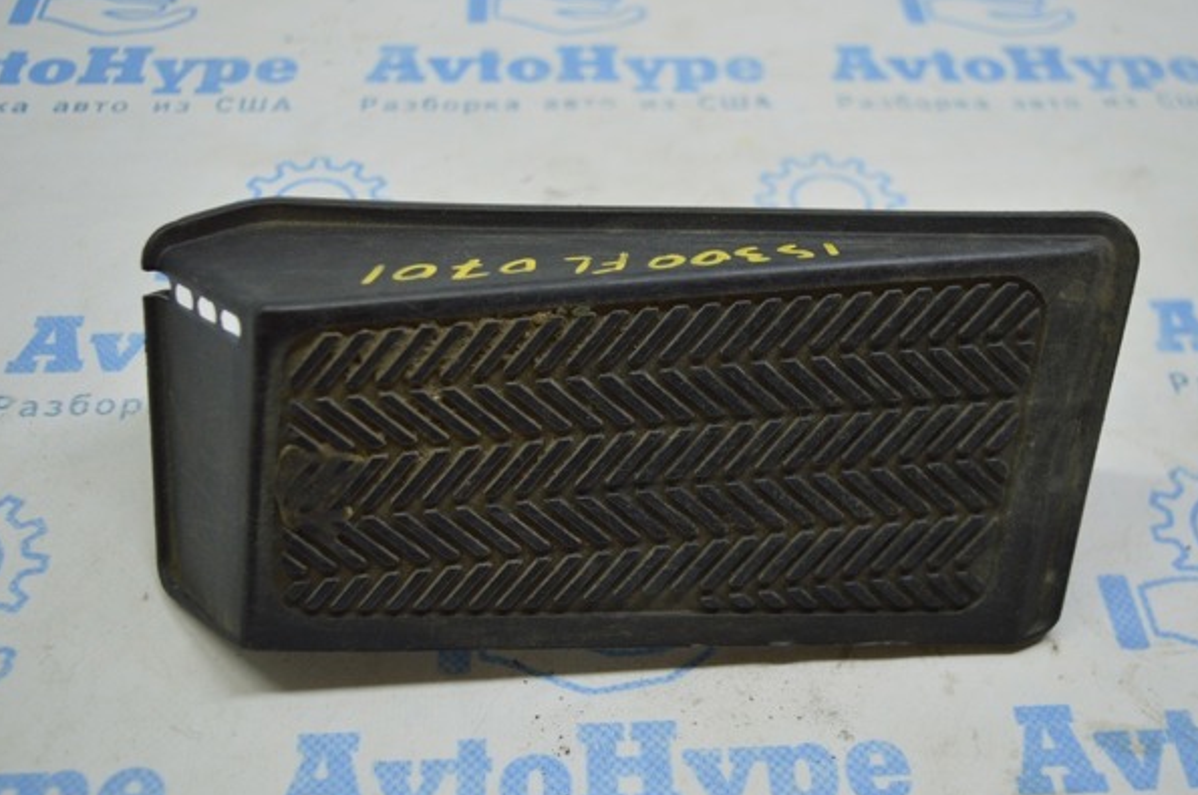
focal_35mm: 44
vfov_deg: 30.7
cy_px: 391
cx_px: 632
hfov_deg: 45.0
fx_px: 1447
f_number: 4
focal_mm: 27
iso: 400
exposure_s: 1/80
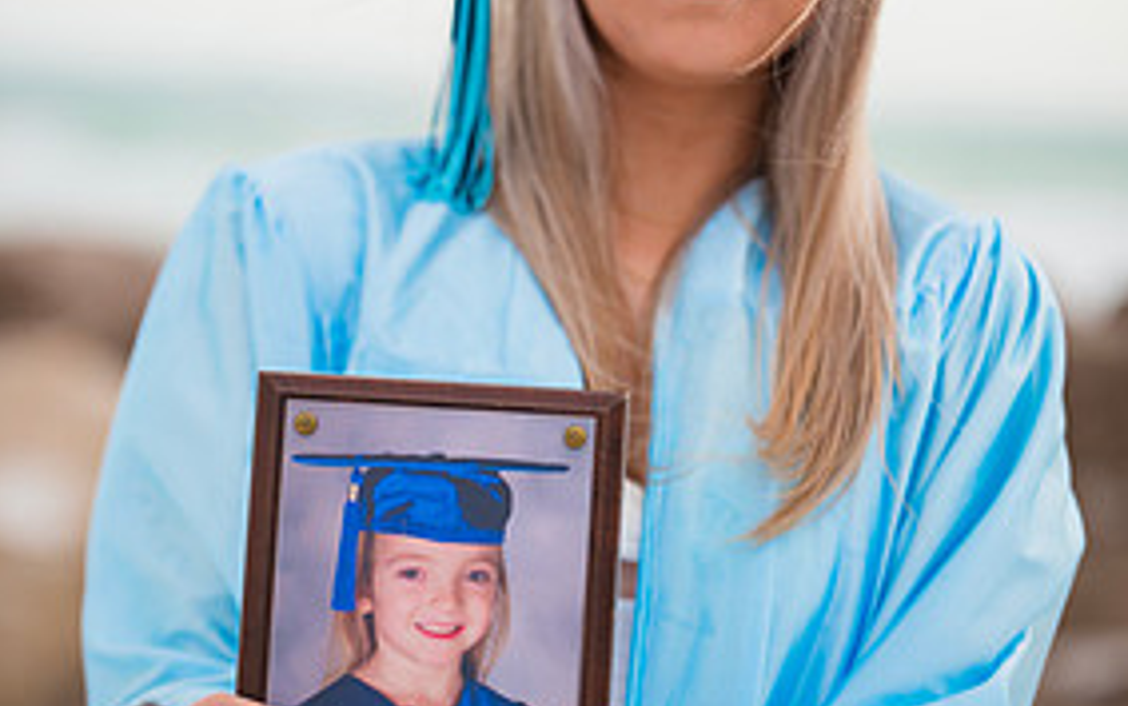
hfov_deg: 13.2
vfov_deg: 8.3
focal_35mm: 159
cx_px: 558
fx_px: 4889
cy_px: 279
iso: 100
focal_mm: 98
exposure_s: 1/400
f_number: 2.8
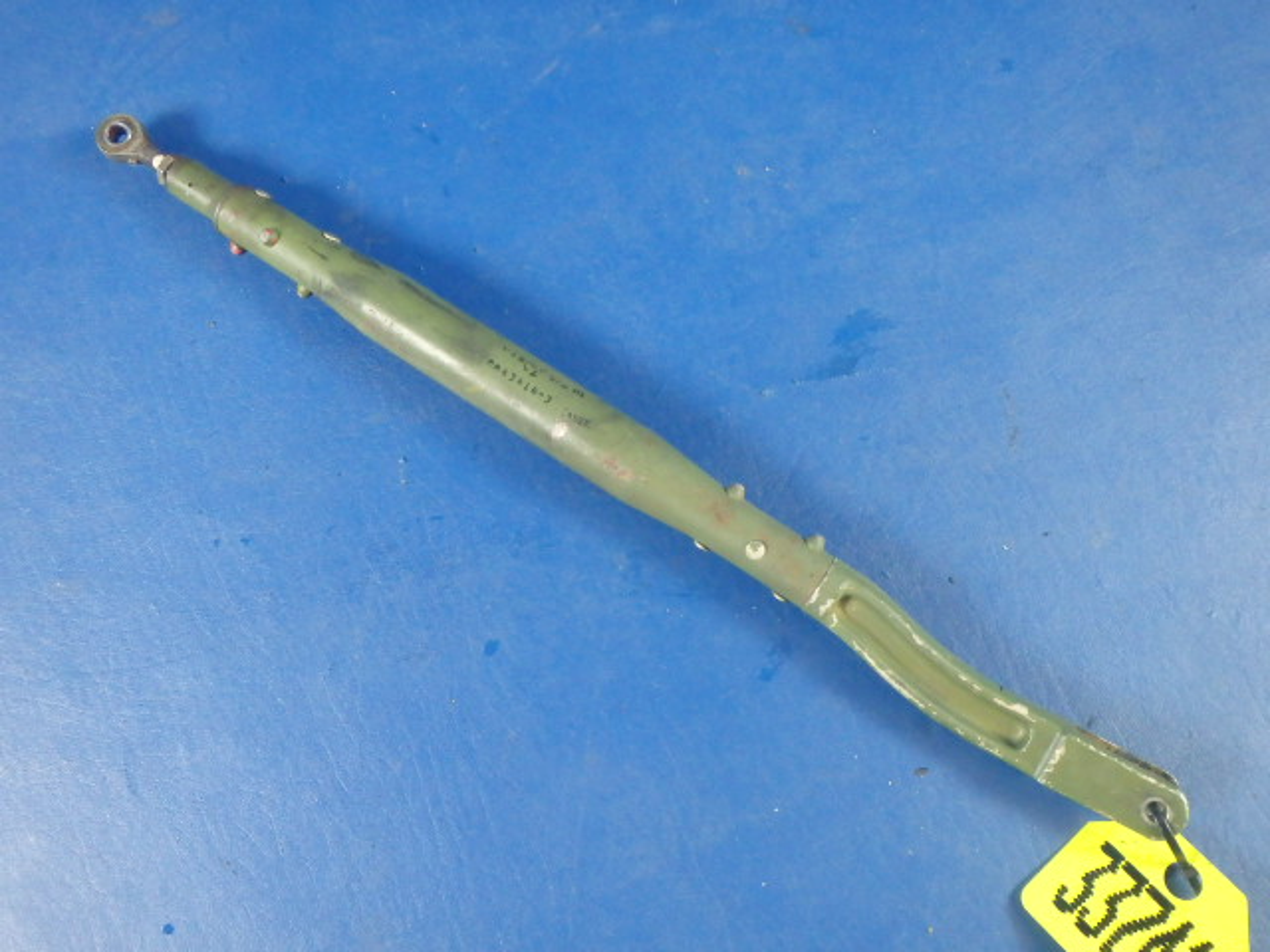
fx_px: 1027
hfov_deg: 63.4
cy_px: 476
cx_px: 635
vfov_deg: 49.7
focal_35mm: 28
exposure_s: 1/25
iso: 800
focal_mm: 5
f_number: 3.9
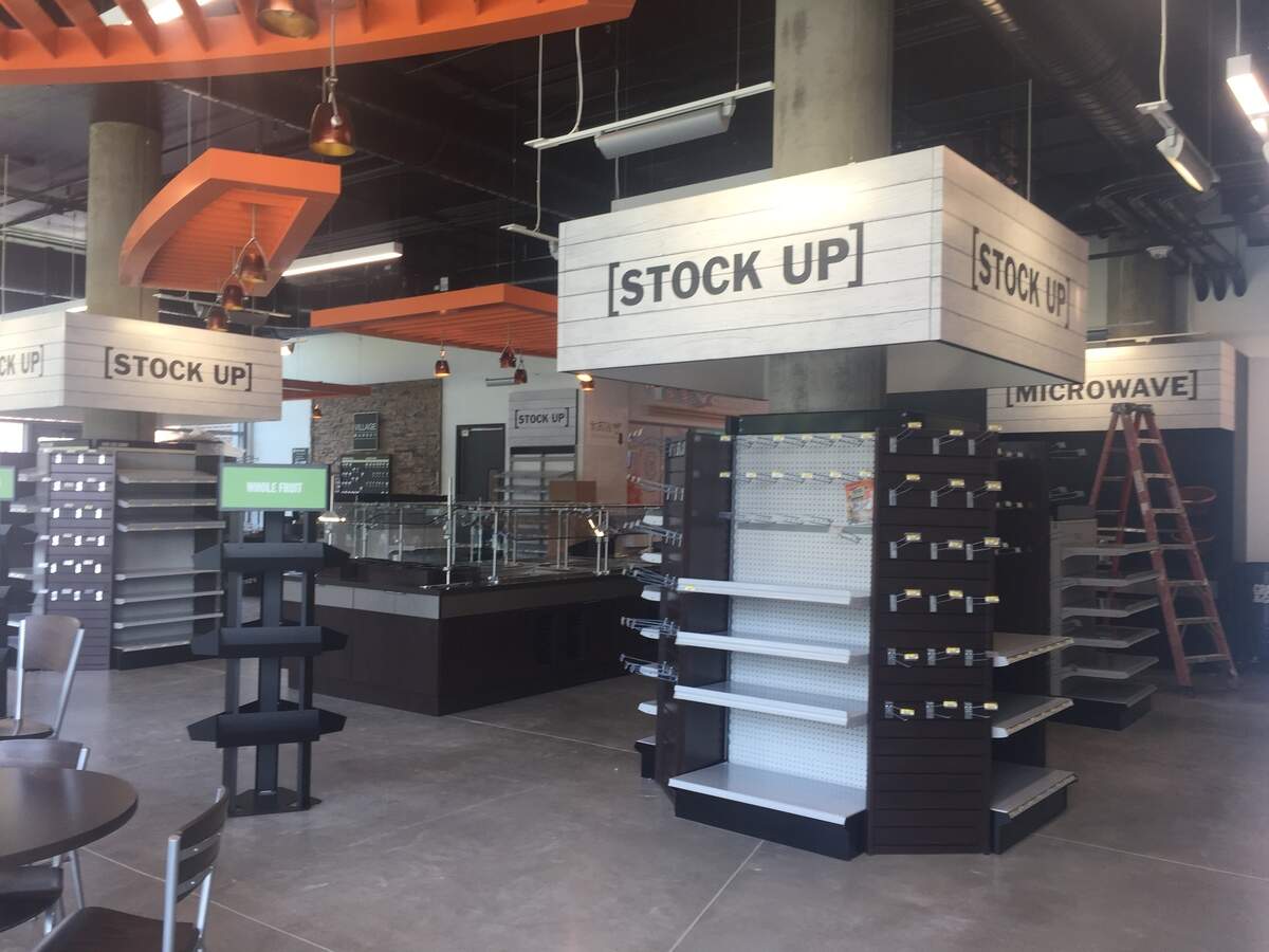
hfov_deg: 61.7
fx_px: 1063
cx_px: 634
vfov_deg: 48.2
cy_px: 476
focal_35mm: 29
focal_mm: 4.15
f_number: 2.2
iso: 32
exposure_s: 1/60
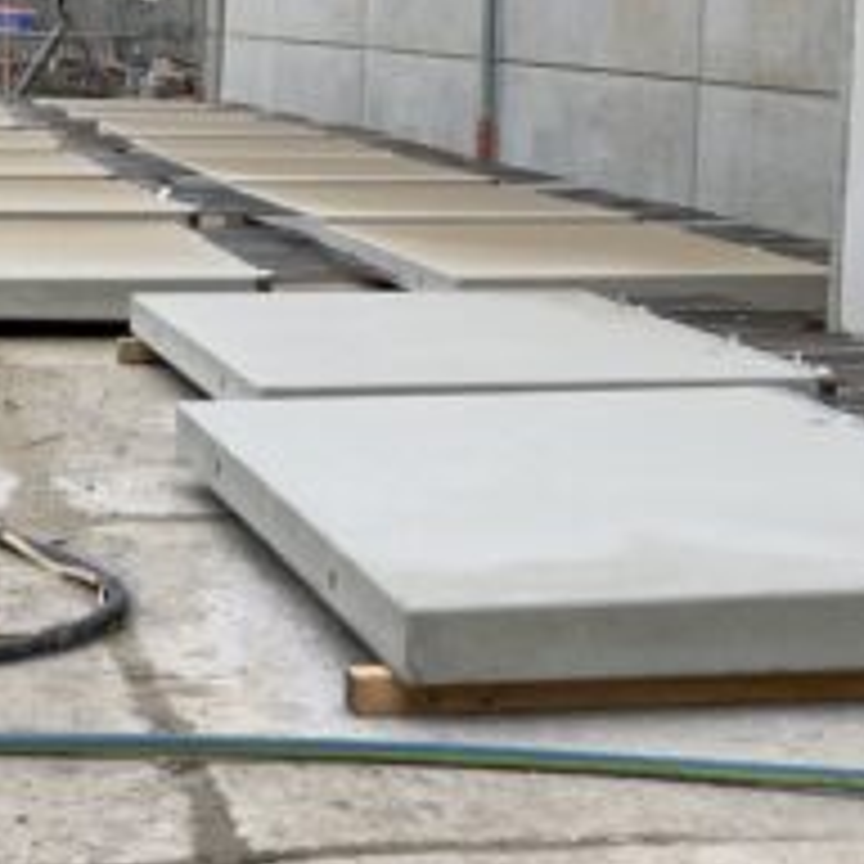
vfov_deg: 18.1
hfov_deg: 18.1
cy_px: 328
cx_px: 428
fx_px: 2711
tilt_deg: -5.0
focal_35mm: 96
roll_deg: -2.5
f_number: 2.4
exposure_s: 1/172
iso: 16
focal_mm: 6
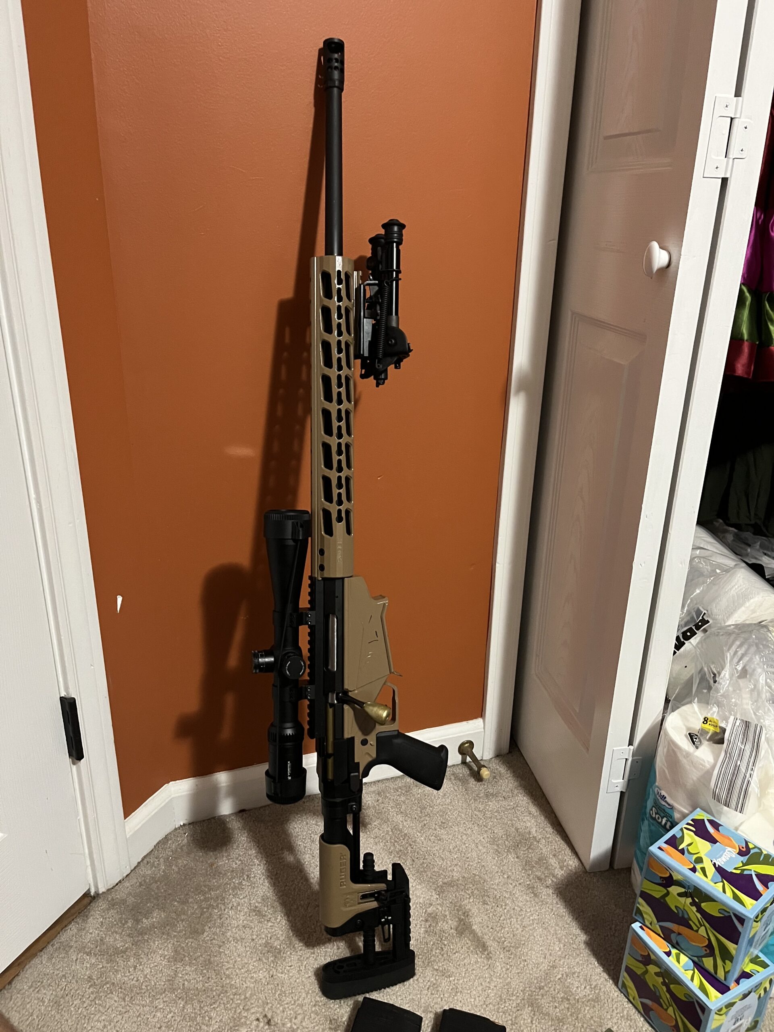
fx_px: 775
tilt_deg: -22.2
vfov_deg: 67.3
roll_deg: -1.2
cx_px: 387
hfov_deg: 53.1
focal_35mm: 26
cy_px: 516
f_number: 1.6
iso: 640
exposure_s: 1/40
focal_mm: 5.1
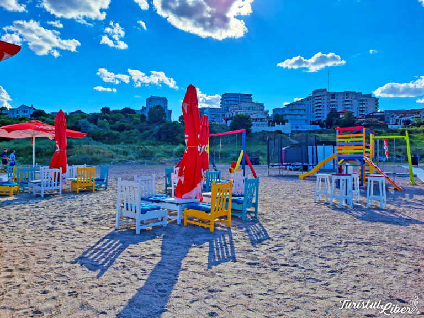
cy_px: 159
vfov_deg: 54.9
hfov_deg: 69.4
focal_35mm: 25
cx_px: 212
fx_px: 306
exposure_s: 1/2874
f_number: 2
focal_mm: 4.6
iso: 32
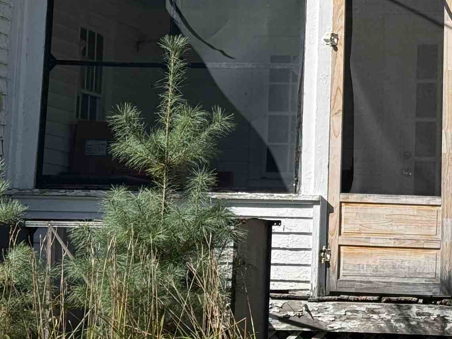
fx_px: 1684
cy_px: 25
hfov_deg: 14.9
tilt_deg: +9.5
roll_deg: -1.5
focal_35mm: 129
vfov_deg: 11.4
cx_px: 500
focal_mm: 6.76
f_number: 1.78
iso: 64
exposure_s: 1/4098
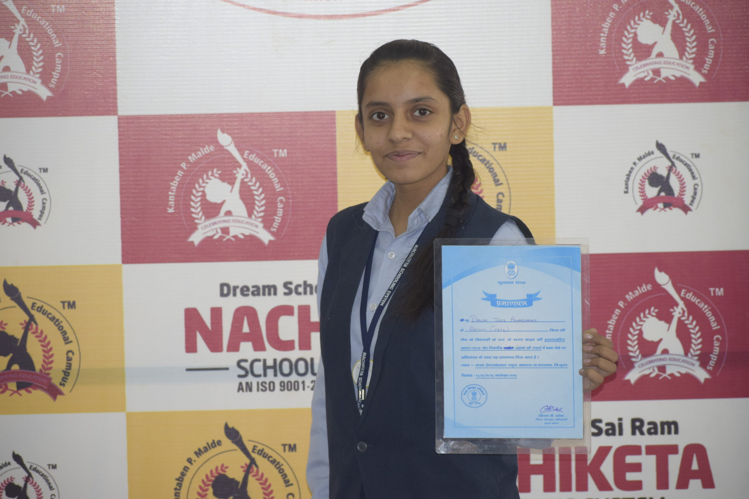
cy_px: 250
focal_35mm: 202
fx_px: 4213
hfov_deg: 10.2
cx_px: 374
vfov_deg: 6.8
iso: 800
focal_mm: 135
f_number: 4.8
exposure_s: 1/100
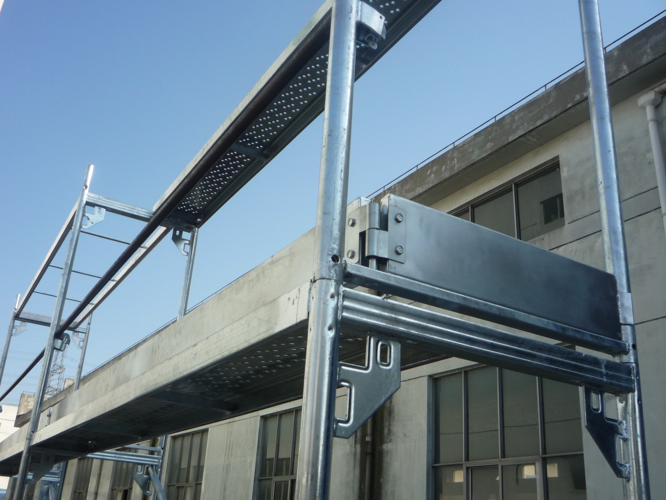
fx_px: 654
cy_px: 278
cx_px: 331
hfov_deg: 54.0
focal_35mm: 34
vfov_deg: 41.7
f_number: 4.5
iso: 100
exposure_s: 1/400
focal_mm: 5.2
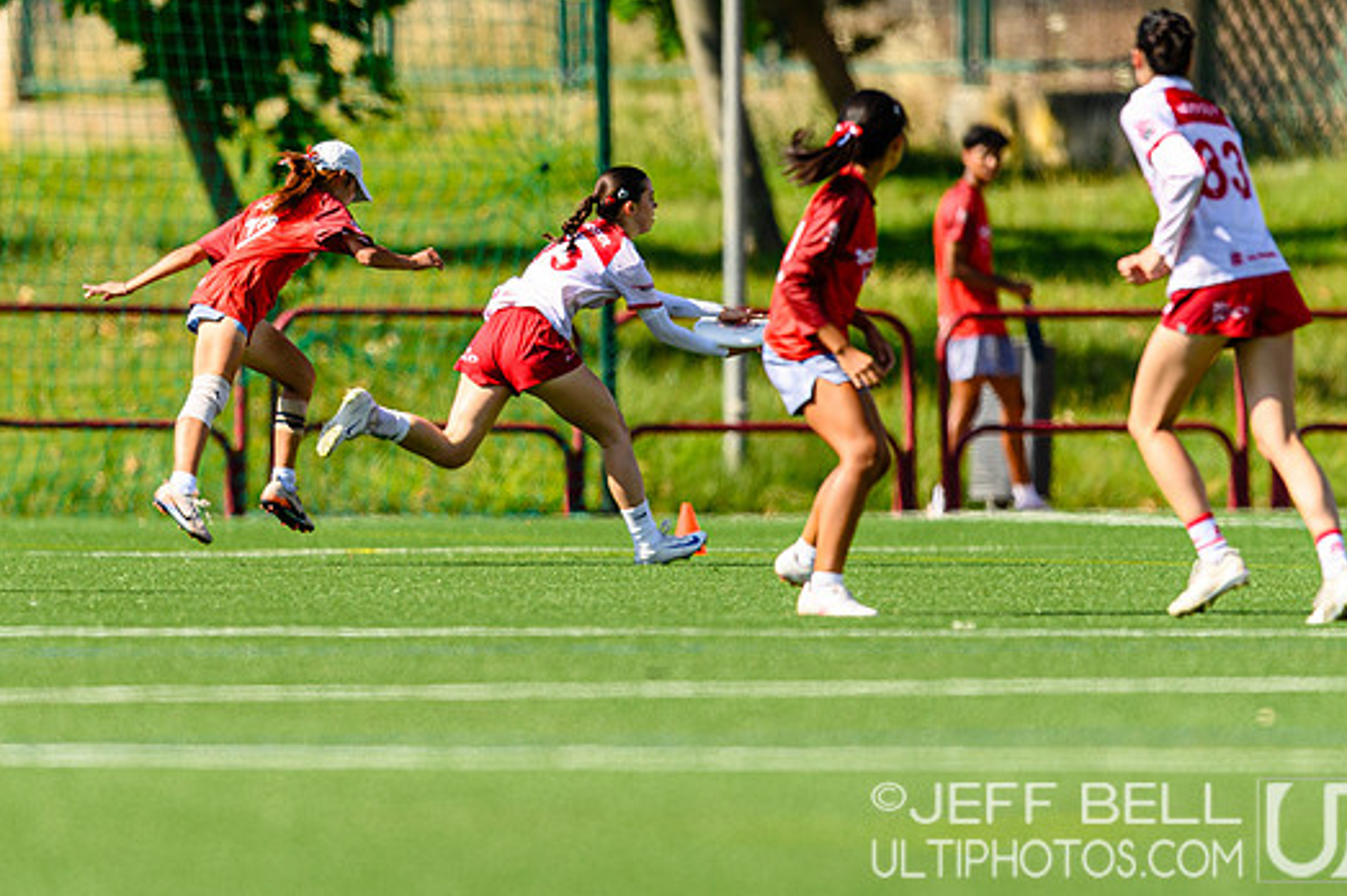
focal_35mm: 701
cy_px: 439
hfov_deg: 2.9
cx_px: 577
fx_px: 26212
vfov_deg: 2.0
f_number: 3.2
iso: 100
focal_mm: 400
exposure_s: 1/1600
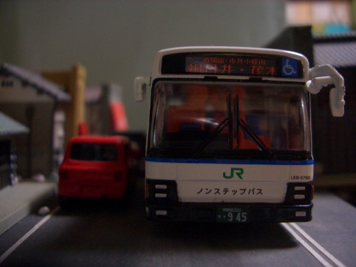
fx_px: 360
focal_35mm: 35
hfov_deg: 52.6
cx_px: 178
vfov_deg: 40.7
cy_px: 134
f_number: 2.6
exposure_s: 1/8
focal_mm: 5.8
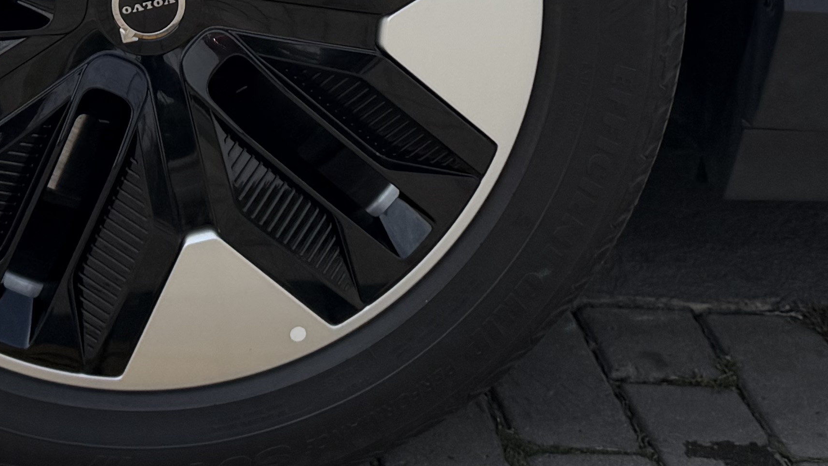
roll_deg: -5.1
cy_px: -338
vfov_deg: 12.8
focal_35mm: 87
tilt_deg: -9.3
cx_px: 201
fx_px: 1910
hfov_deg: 24.2
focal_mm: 6.76
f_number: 1.78
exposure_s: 1/5319
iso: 80
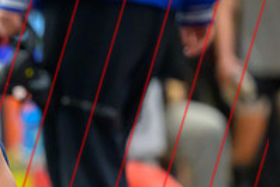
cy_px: 218
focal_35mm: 642
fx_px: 4997
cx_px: -171
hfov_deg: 3.2
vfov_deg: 2.1
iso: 5000
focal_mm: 170
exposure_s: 1/800
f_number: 2.8
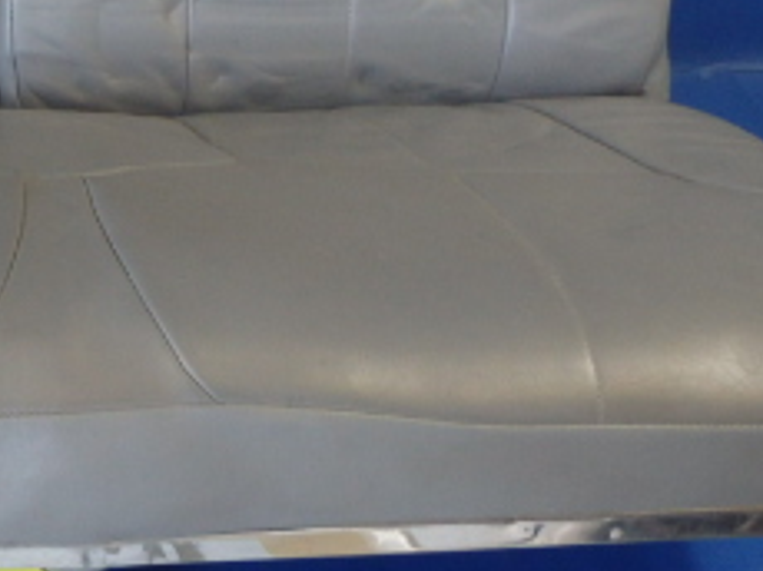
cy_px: -30
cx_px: 40
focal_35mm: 78
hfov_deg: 24.2
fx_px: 1717
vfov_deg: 18.3
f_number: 3.9
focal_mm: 5
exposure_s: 1/30
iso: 320
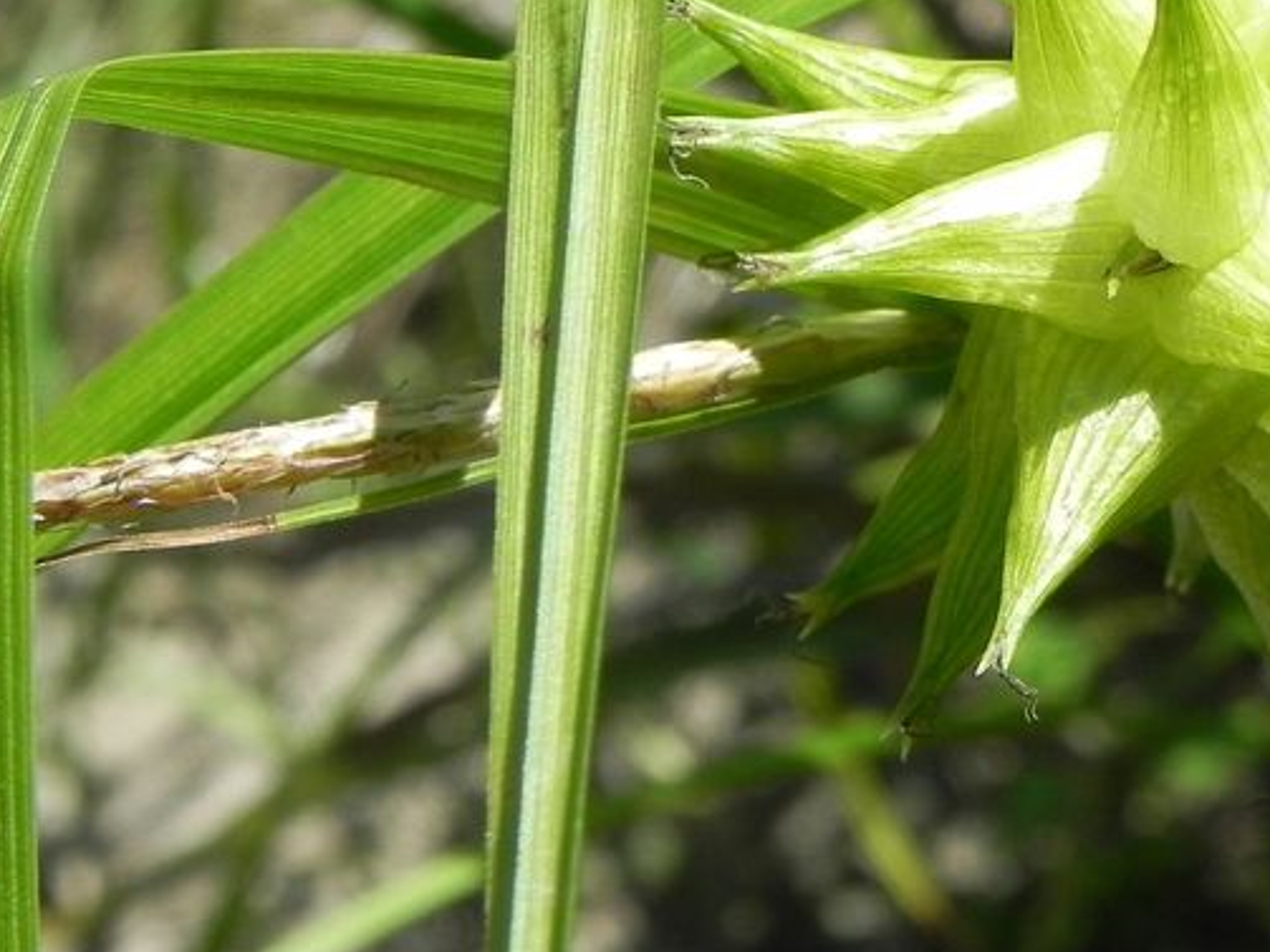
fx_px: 4512
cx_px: 1314
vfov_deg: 12.0
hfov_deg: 15.7
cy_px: 475
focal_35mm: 123
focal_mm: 10.3
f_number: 6.3
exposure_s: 1/360
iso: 160
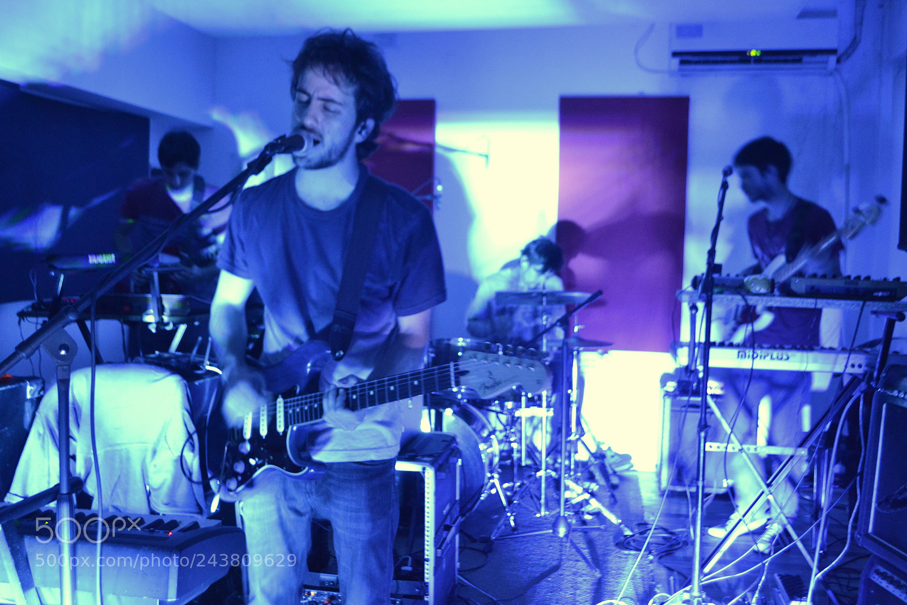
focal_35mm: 33
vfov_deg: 40.0
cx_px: 454
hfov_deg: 57.2
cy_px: 302
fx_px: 831
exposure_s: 1/8
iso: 1250
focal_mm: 22
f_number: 5
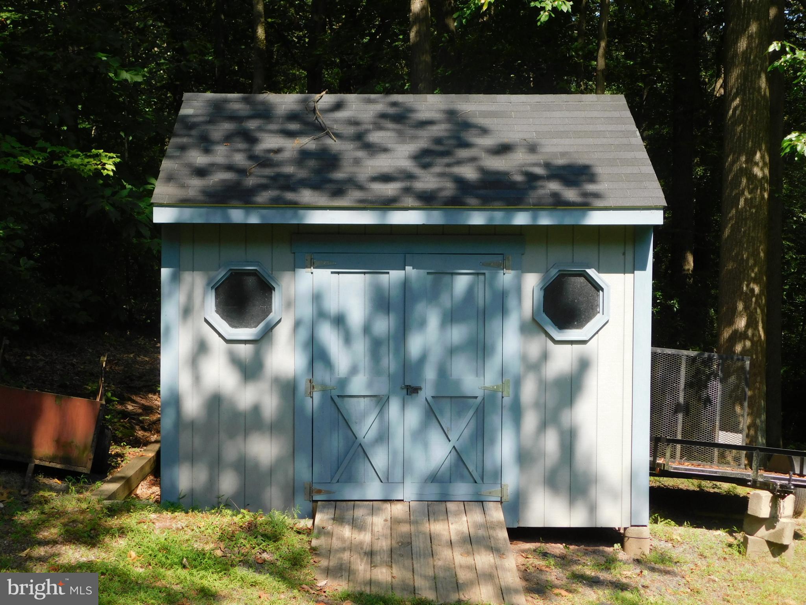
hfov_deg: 37.5
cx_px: 403
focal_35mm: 51
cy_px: 302
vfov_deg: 28.6
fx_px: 1187
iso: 125
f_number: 3.8
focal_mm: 9
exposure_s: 1/400
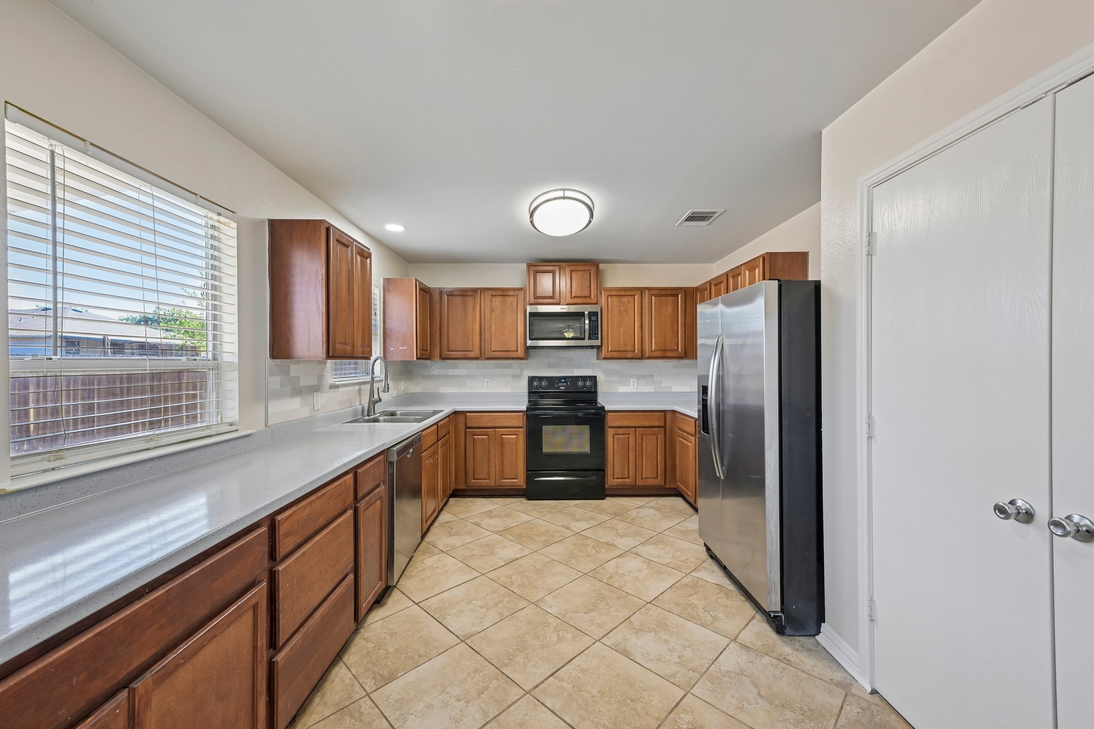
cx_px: 547
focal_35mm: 14
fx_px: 425
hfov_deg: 104.3
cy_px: 364
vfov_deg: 81.2
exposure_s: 1/15
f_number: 6.7
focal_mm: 14
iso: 180
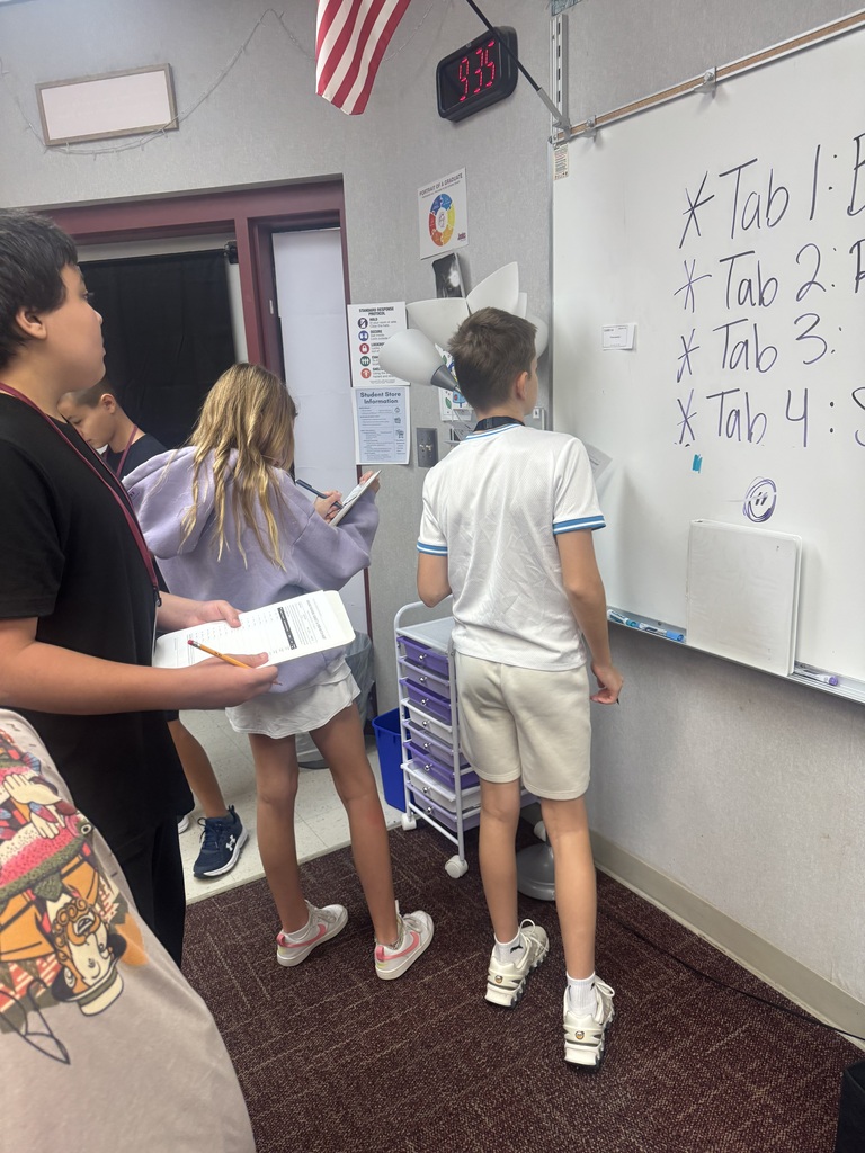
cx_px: 432
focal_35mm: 24
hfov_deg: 56.8
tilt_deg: -12.7
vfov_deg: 71.6
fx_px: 800
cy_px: 576
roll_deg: +3.6
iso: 160
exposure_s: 1/120
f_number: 1.78
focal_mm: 6.76
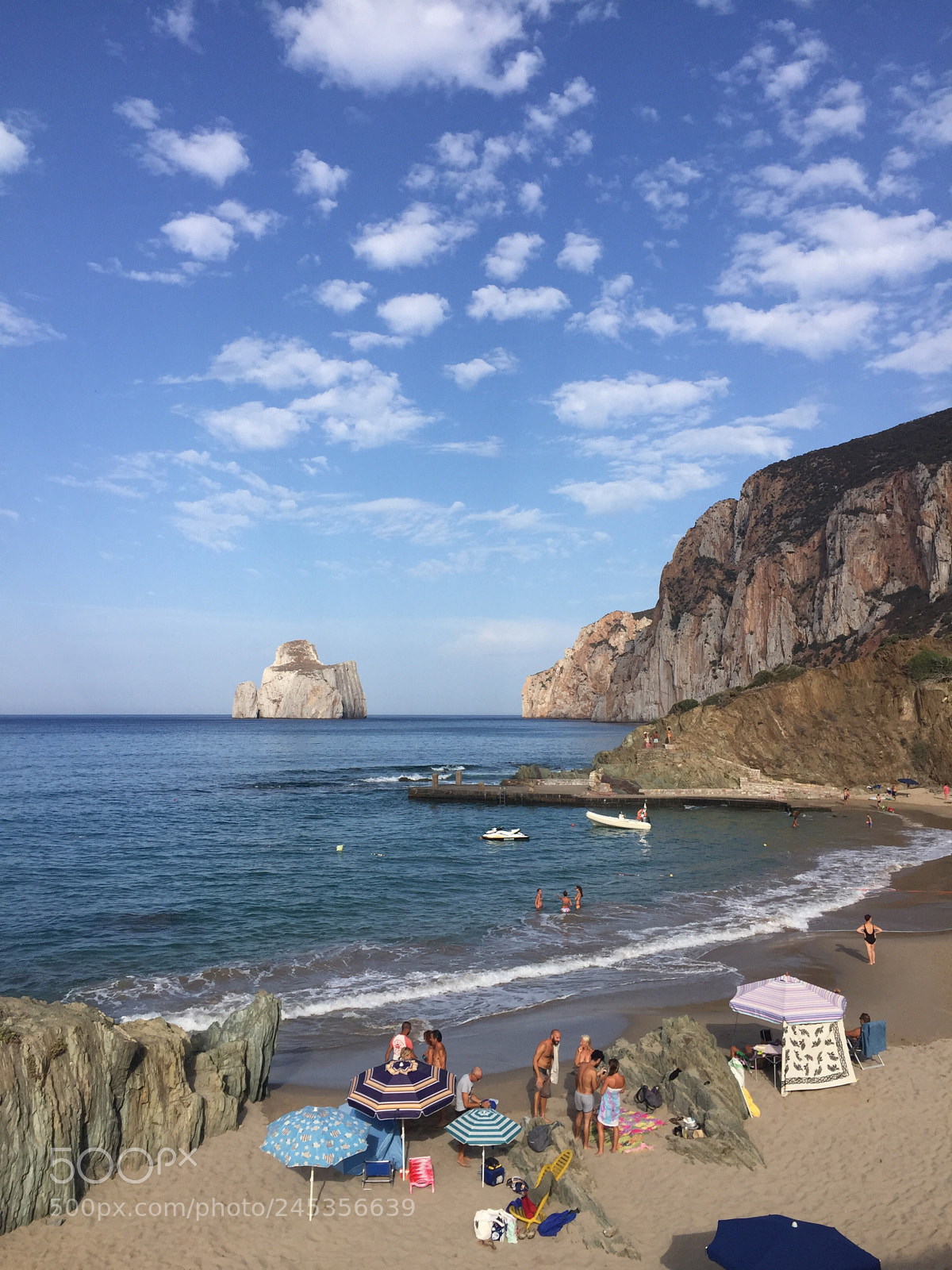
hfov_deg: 48.2
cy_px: 635
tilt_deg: +4.6
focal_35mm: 29
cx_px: 476
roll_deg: +0.1
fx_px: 1063
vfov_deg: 61.7
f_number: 2.2
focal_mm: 4.15
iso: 32
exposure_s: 1/2326
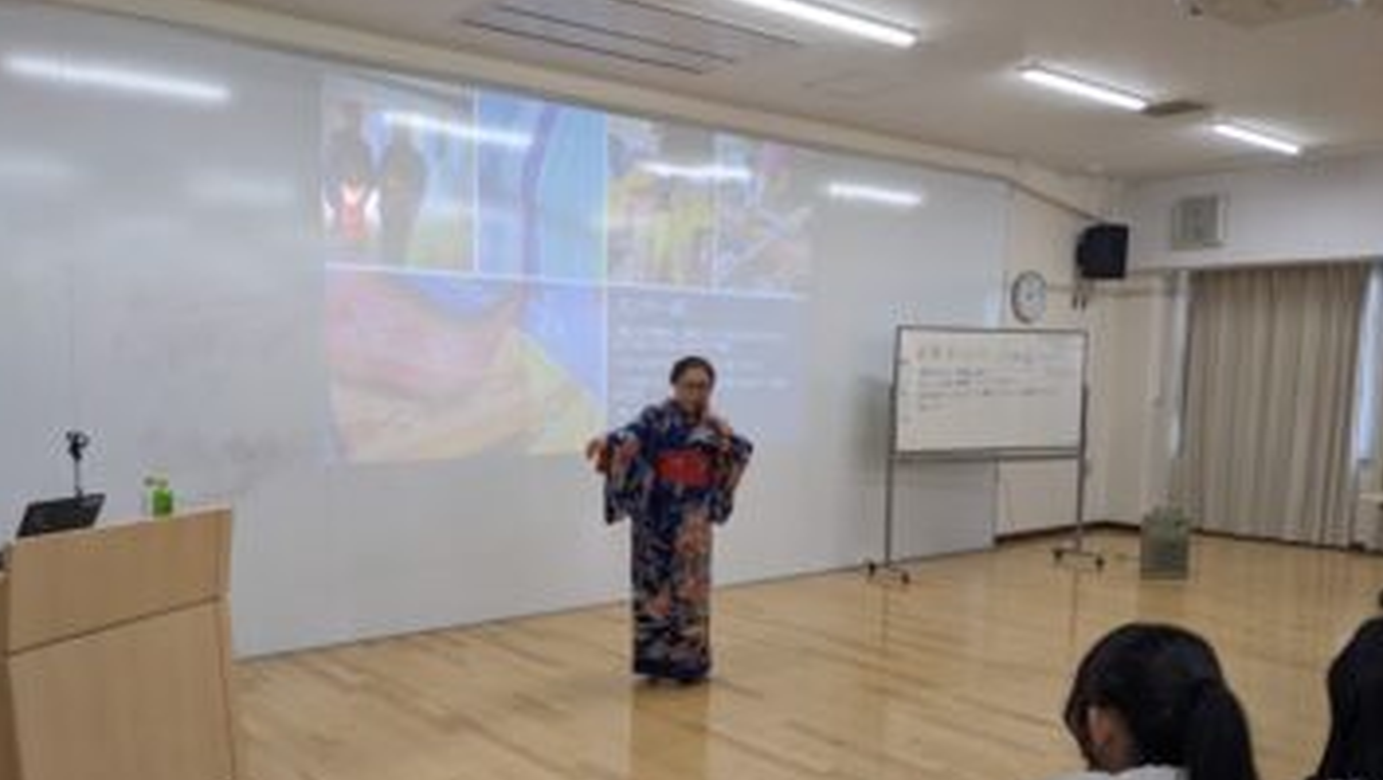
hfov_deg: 64.3
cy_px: 455
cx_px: 686
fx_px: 1101
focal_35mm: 30
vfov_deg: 38.9
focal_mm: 4.38
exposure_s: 1/204
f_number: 1.73
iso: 80
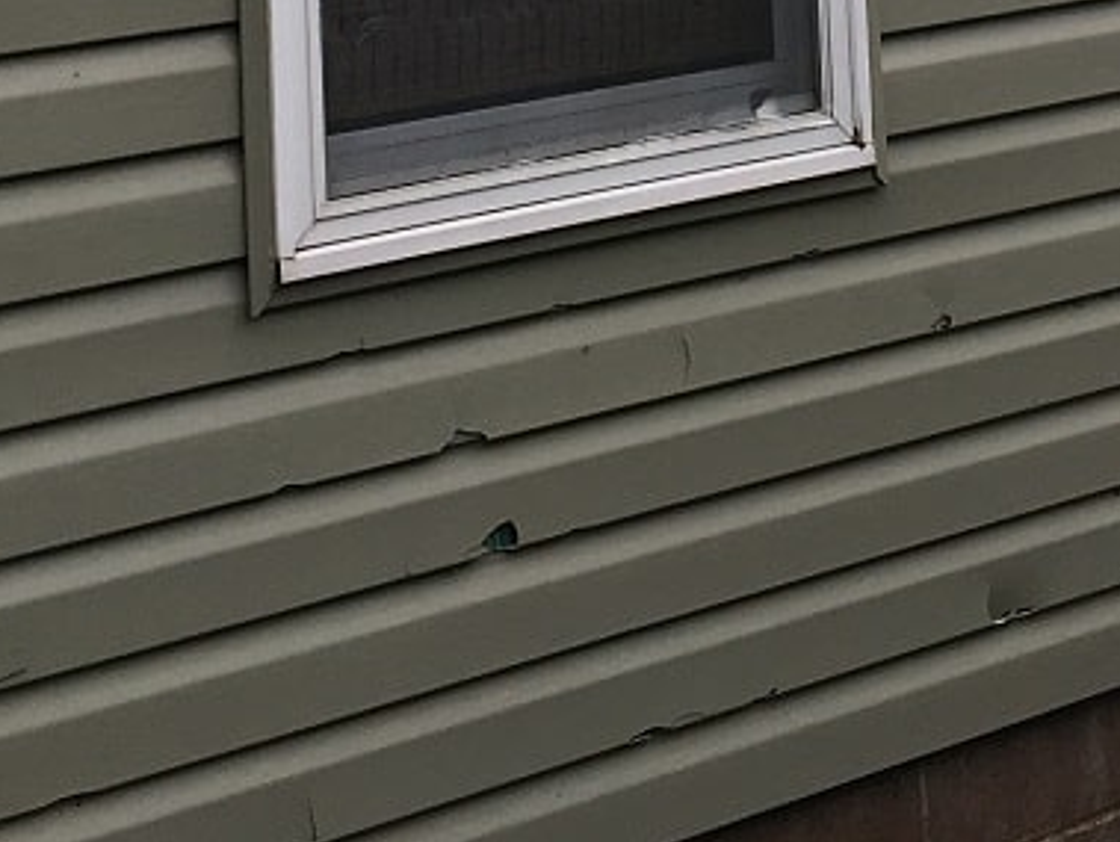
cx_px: 966
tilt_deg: +4.8
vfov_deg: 12.7
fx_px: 3465
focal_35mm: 107
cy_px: -629
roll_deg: +2.2
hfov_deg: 18.1
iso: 25
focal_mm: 4.15
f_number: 2.2
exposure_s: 1/331
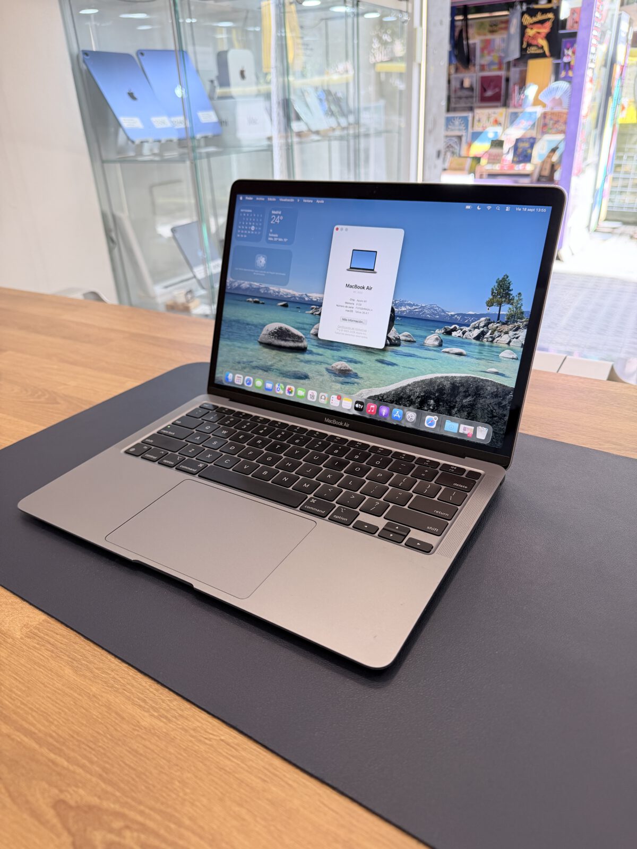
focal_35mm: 24
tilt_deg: -27.4
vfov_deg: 71.6
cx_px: 318
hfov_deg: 56.8
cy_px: 424
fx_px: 589
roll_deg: +2.2
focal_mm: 6.76
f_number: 1.78
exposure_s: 1/100
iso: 125
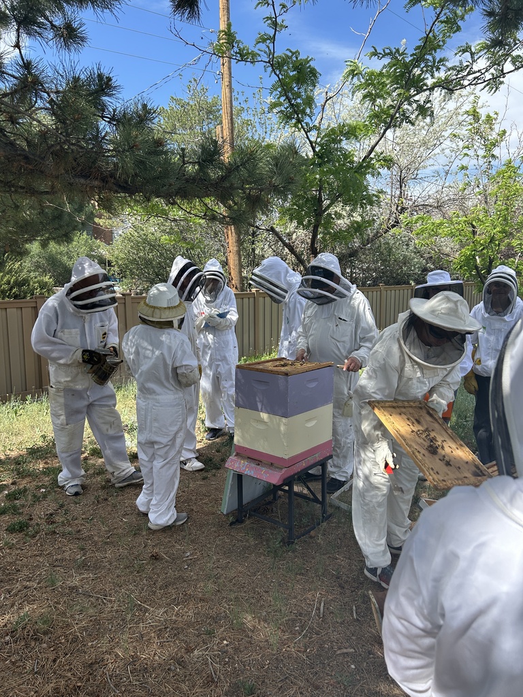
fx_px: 524
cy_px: 348
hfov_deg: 53.1
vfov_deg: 67.3
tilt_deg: -7.9
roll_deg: -2.0
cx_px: 262
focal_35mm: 26
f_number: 1.5
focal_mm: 5.7
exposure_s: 1/1553
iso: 50
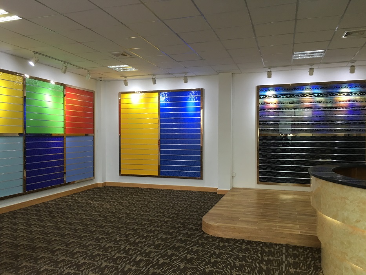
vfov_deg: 48.2
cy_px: 138
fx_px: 307
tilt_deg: -0.4
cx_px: 183
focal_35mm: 29
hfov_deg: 61.7
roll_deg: -0.6
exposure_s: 1/33
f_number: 2.2
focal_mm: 4.15
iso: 100
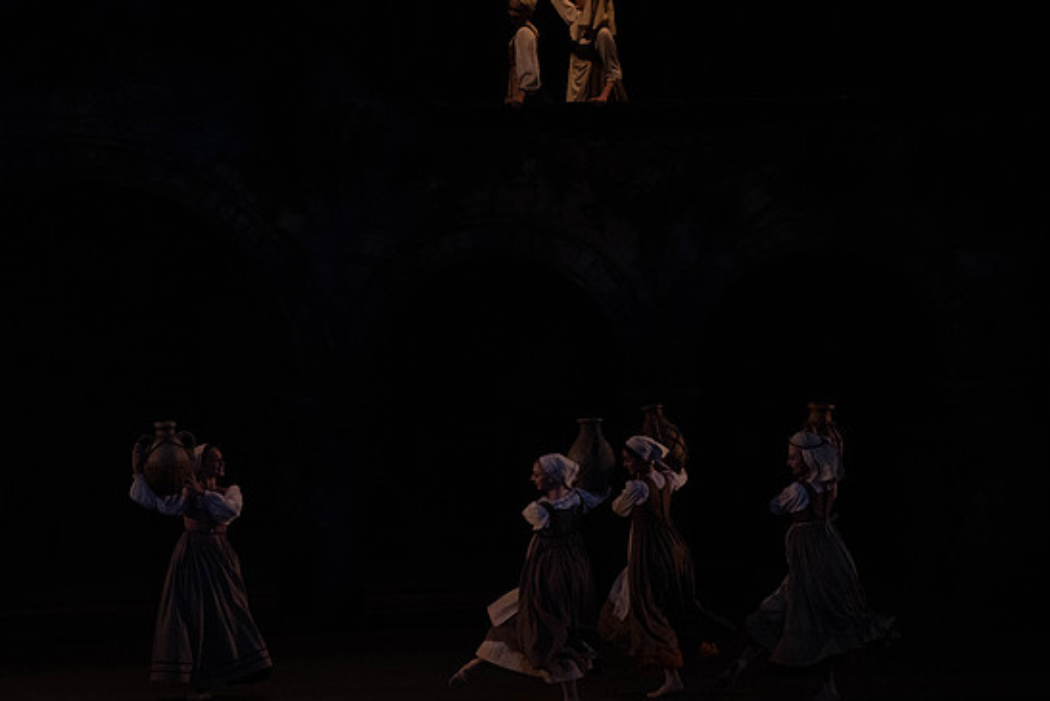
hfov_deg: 9.8
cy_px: 368
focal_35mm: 210
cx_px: 503
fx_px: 6126
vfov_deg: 6.5
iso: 8000
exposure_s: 1/250
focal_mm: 198
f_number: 5.6
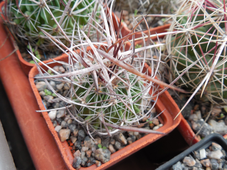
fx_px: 203
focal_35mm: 31
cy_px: 85
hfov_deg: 58.4
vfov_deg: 45.4
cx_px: 114
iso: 160
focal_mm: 5.6
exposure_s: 1/30
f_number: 3.6
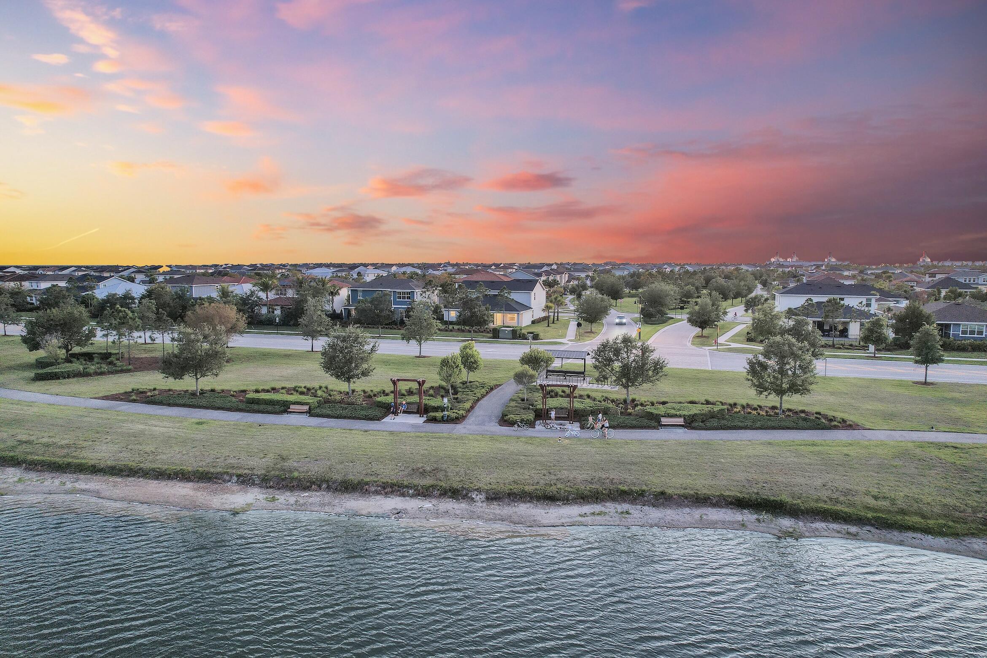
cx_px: 494
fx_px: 603
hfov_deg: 78.6
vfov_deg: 57.2
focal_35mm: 22
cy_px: 329
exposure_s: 1/20
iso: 100
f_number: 2.8
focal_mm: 8.38
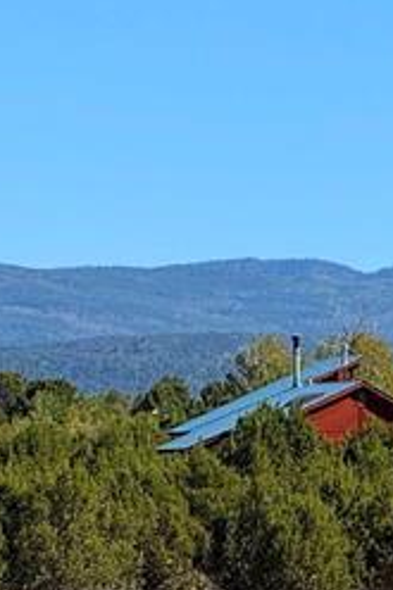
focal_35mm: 516
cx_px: 991
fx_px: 8461
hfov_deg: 2.6
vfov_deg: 4.0
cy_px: 333
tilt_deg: +2.1
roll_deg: -2.4
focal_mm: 15.66
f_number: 2.8
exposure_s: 1/1818
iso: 50
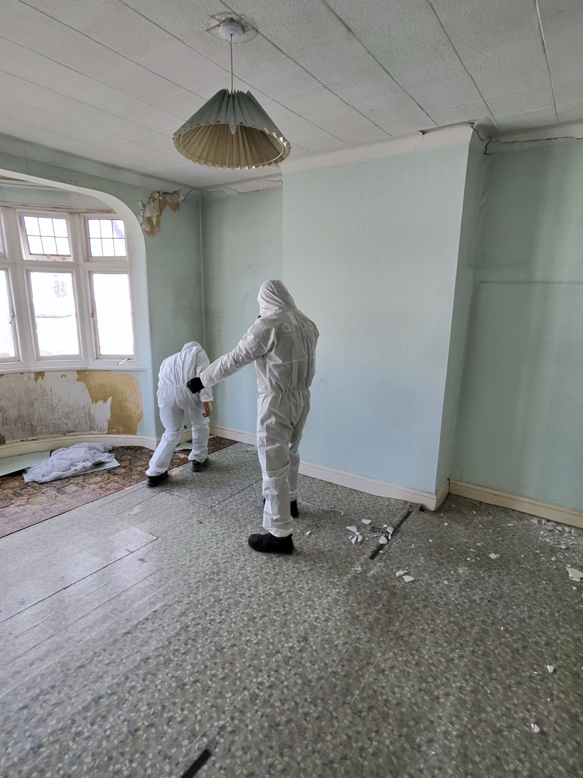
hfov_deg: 89.9
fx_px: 292
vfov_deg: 106.2
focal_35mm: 13
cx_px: 292
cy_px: 389
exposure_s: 1/120
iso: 102
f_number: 2.2
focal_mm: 2.24
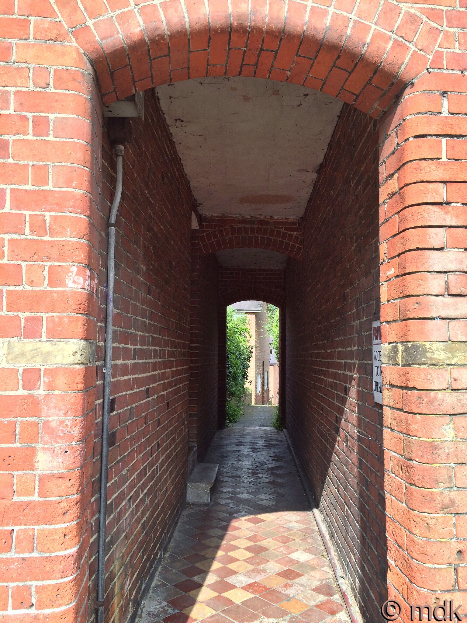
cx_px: 234
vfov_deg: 61.7
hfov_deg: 48.2
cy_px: 312
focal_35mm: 29
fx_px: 522
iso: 32
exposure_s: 1/562
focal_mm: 4.15
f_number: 2.2
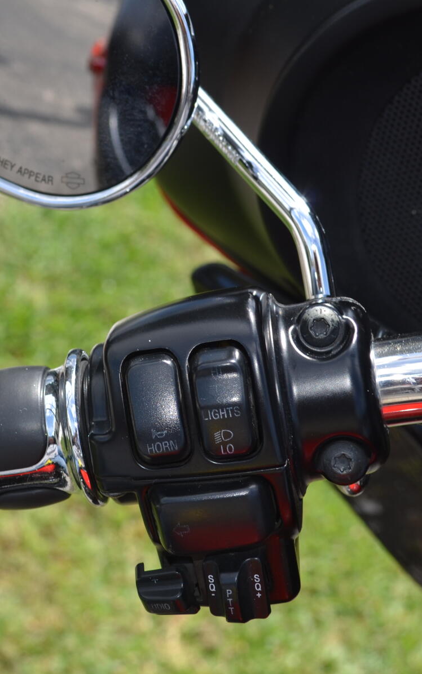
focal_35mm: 92
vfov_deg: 22.6
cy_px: 343
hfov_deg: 14.1
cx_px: 49
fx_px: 1692
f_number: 6.3
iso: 100
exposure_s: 1/200
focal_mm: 36
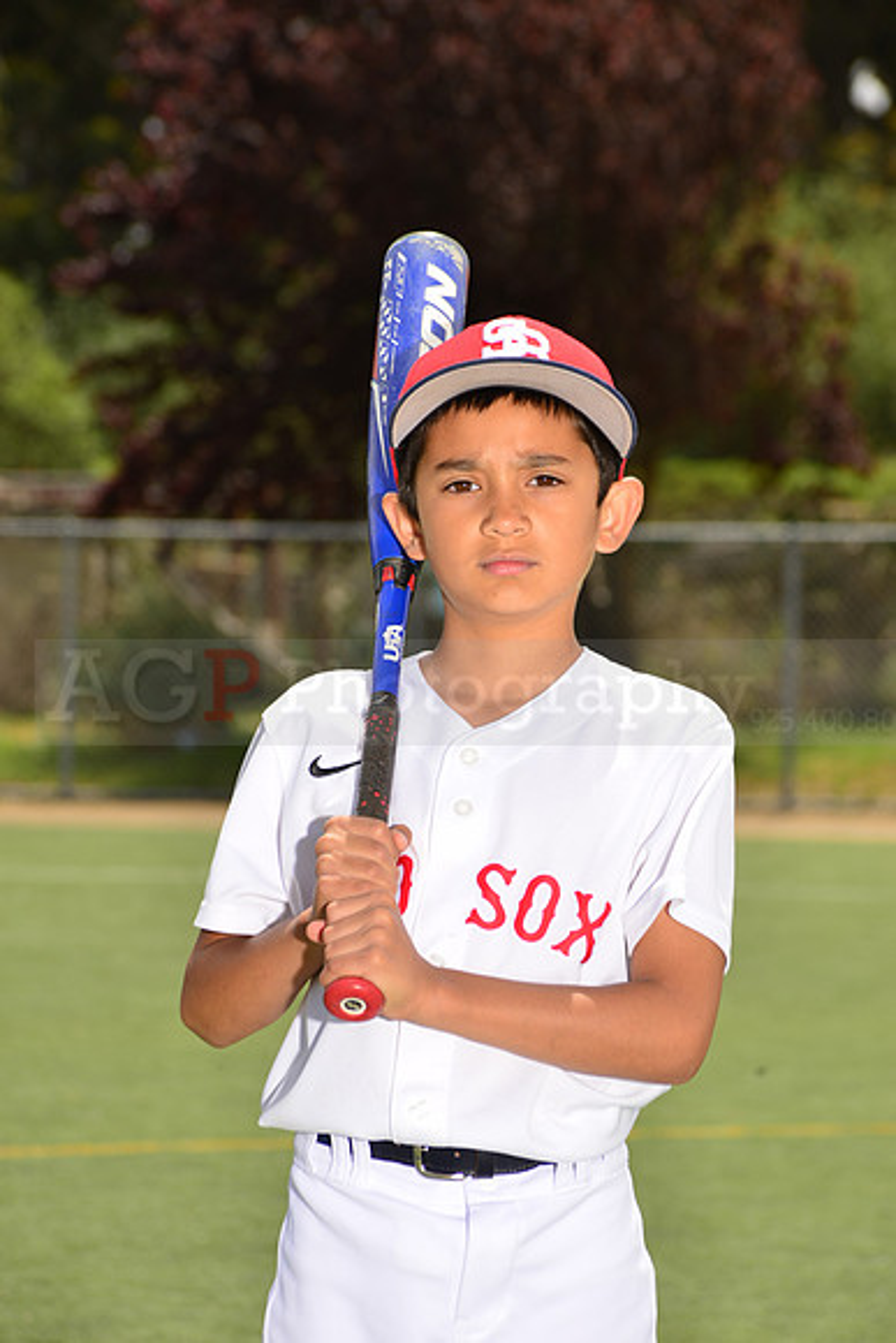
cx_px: 448
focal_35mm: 170
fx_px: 6342
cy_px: 672
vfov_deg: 12.1
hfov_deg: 8.1
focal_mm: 170
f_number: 11
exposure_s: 1/200
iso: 125
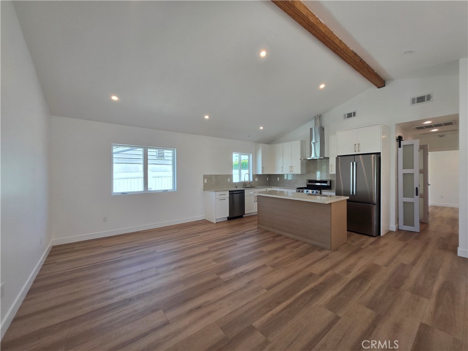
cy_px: 176
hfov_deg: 106.2
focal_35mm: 13
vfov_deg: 89.9
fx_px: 176
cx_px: 234
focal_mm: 1.7
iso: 40
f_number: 2.2
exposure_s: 1/120
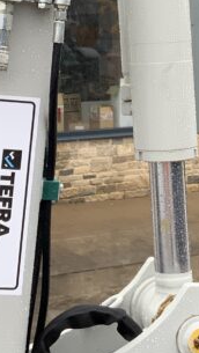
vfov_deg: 19.4
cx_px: 113
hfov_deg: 11.4
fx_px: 992
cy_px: -22
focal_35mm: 106
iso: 16
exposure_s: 1/257
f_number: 1.8
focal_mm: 3
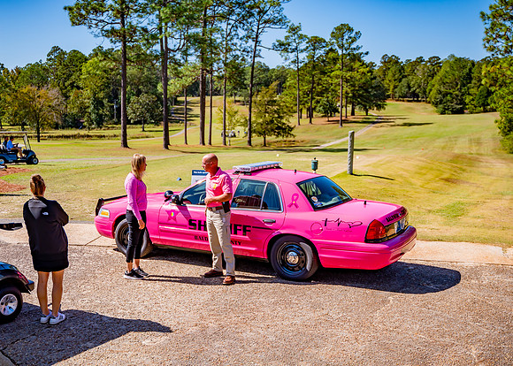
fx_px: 606
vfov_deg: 33.6
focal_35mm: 42
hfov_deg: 45.8
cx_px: 233
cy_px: 196
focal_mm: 36
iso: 125
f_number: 2.8
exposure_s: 1/5000
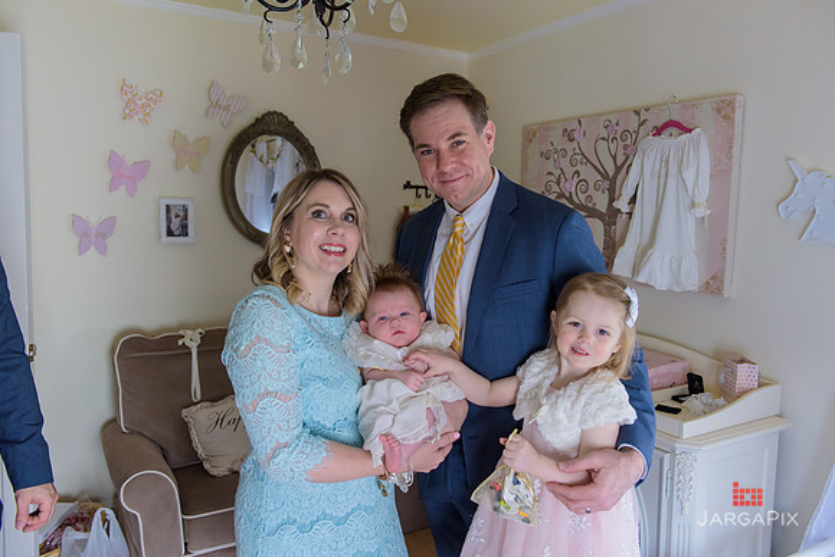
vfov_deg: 46.4
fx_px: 650
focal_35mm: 28
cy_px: 278
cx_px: 418
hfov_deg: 65.5
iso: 1600
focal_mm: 28
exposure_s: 1/125
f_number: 3.2
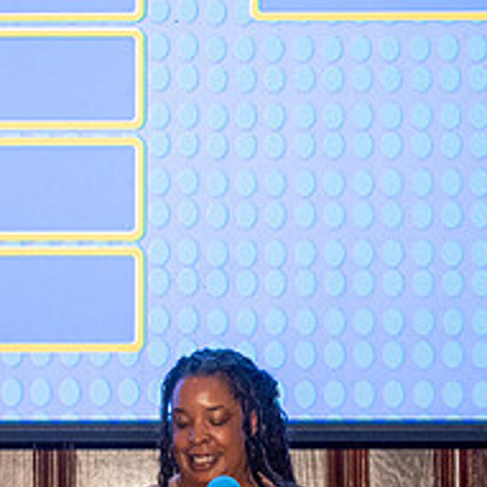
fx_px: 2929
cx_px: 119
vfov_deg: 9.5
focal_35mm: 184
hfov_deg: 9.5
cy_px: 365
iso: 2500
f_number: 4
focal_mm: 70
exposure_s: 1/80
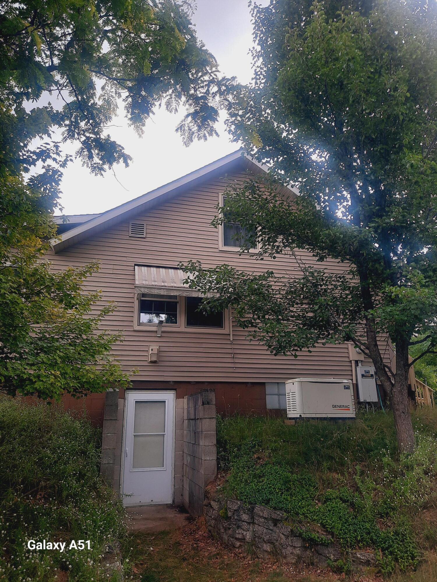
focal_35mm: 25
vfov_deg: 69.4
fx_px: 421
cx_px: 218
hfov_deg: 54.9
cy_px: 291
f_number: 2
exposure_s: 1/120
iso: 50
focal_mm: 4.6
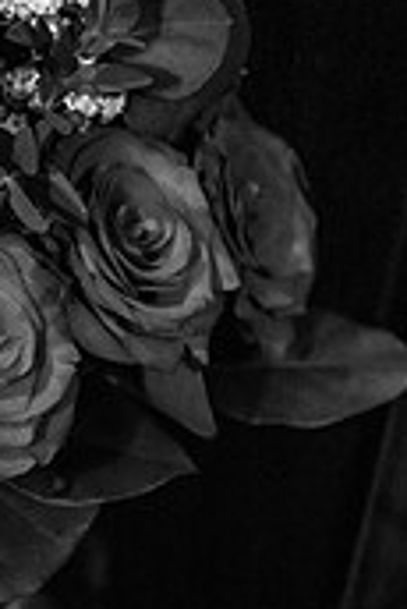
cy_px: 266
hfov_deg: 9.1
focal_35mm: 149
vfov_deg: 13.8
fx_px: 2522
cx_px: -117
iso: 2500
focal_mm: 57
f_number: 4
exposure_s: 1/320
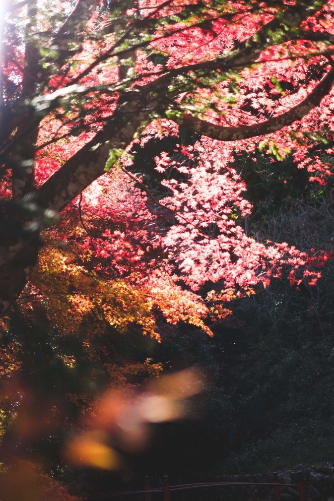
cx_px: 171
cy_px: 292
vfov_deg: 31.8
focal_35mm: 63
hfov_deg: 21.6
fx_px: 877
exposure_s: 1/3200
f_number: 1.4
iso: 400
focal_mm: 35
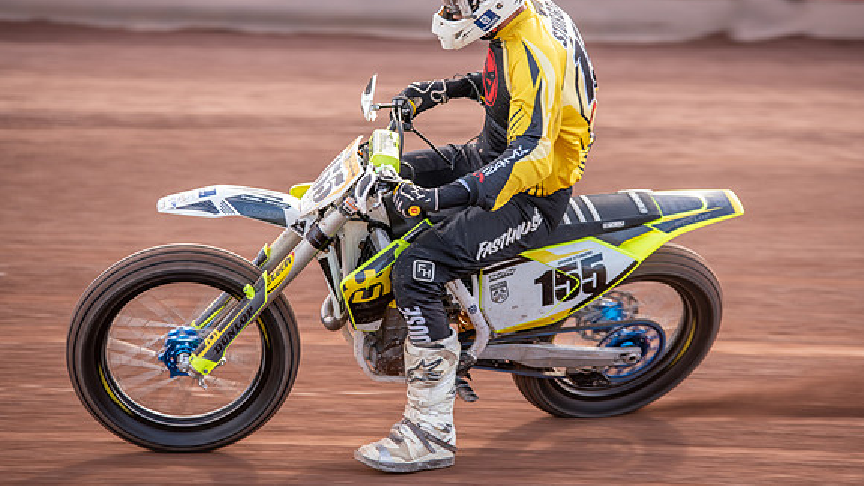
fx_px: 4697
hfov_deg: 10.5
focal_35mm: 205
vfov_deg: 5.9
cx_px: 461
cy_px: 201
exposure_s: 1/250
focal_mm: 175
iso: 160
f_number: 3.2
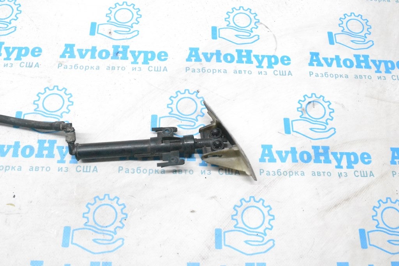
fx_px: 399
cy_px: 133
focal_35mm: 36
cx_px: 200
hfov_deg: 53.1
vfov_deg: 36.9
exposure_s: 1/160
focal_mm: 24
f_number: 9
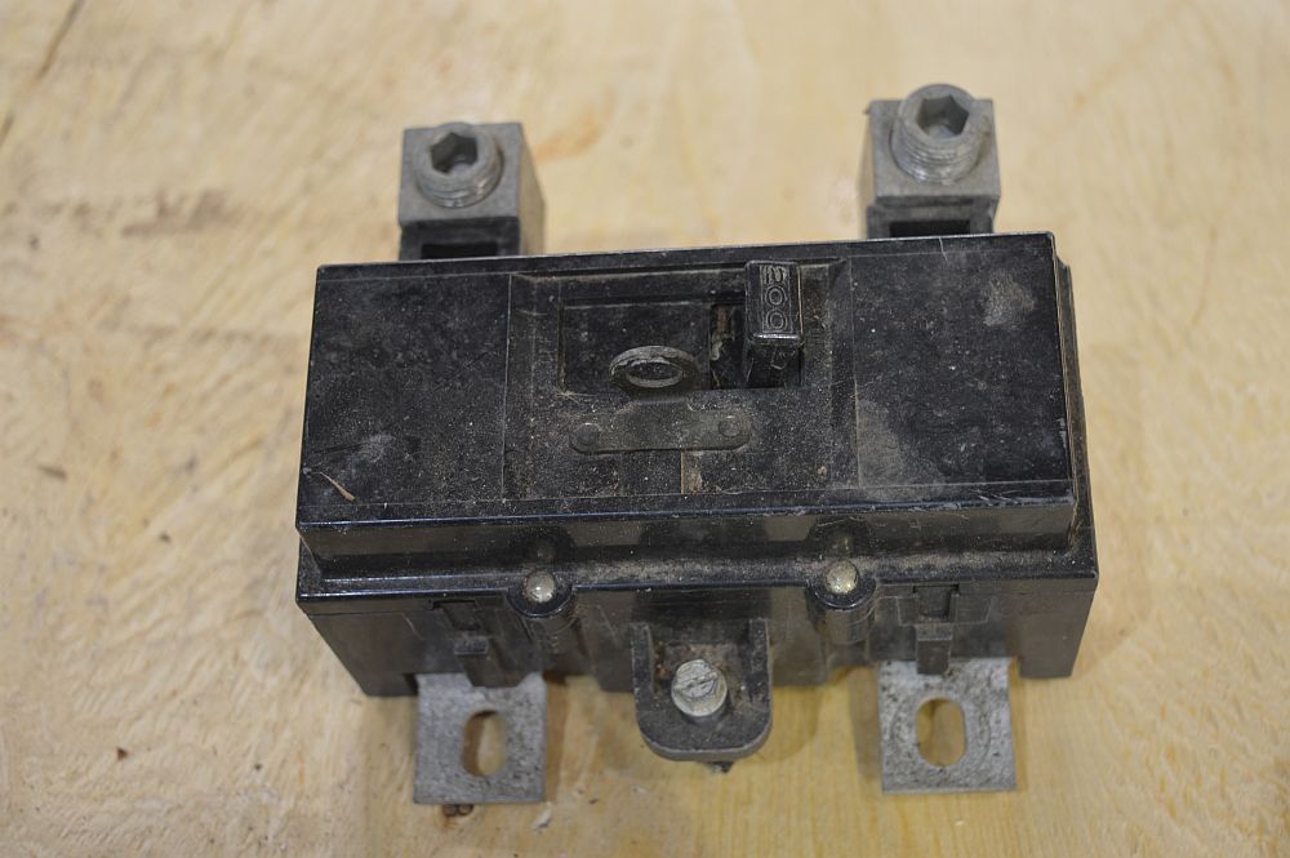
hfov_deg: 35.1
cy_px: 429
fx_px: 2041
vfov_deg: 23.7
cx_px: 645
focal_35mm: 57
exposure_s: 1/15
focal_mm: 38
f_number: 4.8
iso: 500
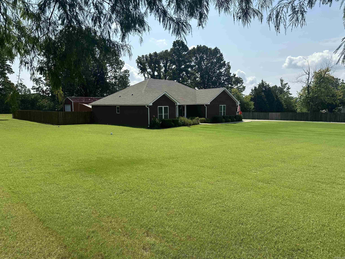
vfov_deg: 56.8
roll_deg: +0.4
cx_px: 172
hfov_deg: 71.6
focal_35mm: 24
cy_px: 130
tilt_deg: -4.8
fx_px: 239
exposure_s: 1/4762
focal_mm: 6.86
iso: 80
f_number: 1.78
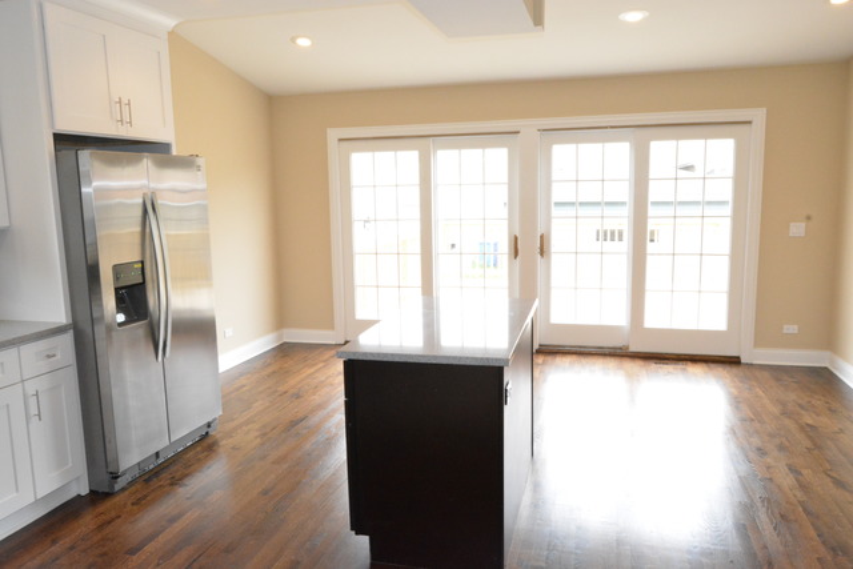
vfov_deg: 48.0
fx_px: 640
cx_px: 426
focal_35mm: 27
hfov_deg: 67.4
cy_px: 284
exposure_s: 1/30
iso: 4000
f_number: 22
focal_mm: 18
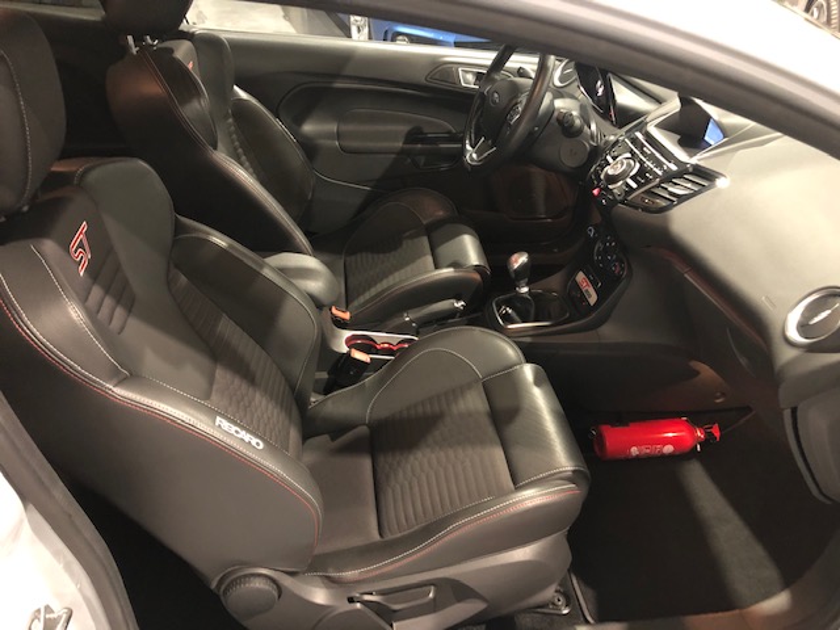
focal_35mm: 28
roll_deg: -1.4
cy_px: 315
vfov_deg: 49.7
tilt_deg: -36.2
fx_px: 679
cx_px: 420
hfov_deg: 63.4
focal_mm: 3.99
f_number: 1.8
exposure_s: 1/4
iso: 100
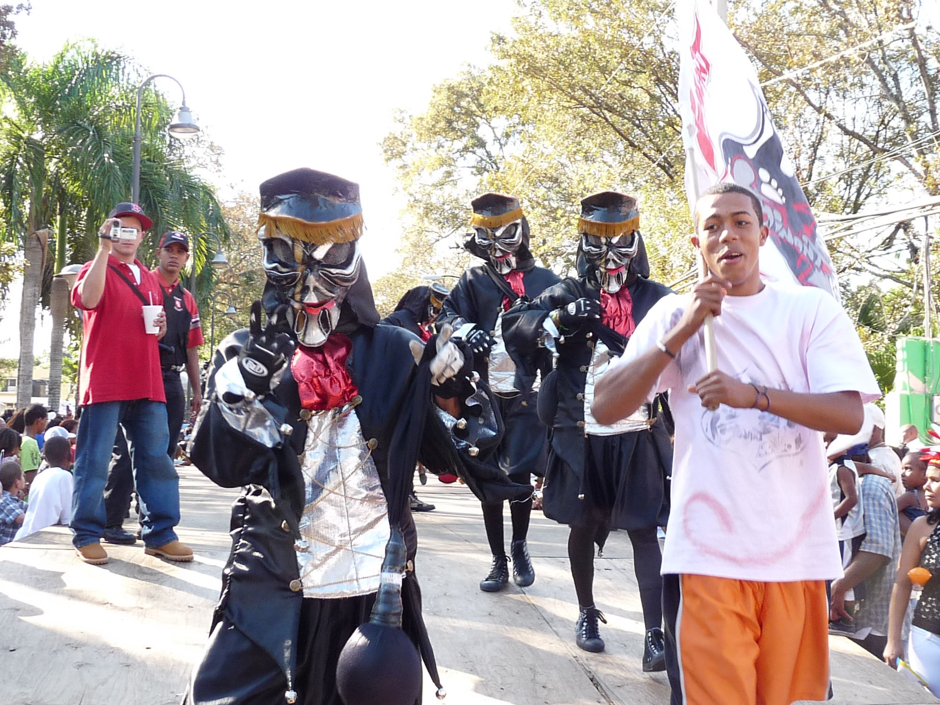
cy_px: 343
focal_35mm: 52
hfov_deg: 36.8
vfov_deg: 28.0
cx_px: 496
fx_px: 1412
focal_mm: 4.8
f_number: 3.2
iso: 100
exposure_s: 1/125
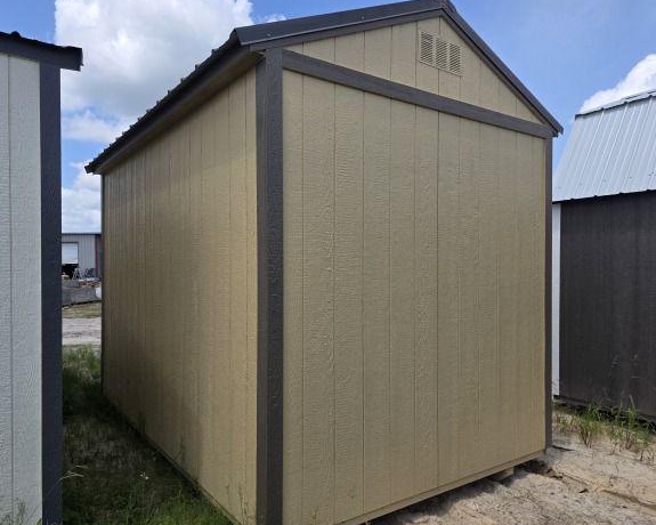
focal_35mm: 25
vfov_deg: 56.8
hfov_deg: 68.1
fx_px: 485
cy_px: 268
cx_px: 310
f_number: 1.7
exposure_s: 1/5017
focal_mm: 6.3
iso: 80
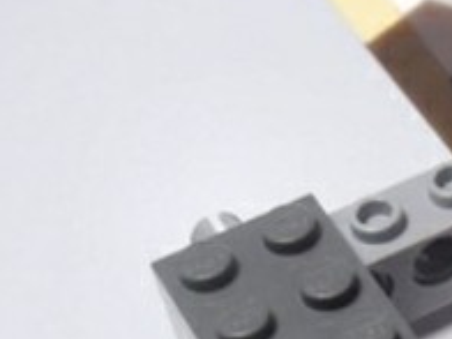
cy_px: 421
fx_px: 2220
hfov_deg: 10.8
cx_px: 846
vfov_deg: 8.6
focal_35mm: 170
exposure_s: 1/40
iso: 80
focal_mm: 6.61
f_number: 3.9
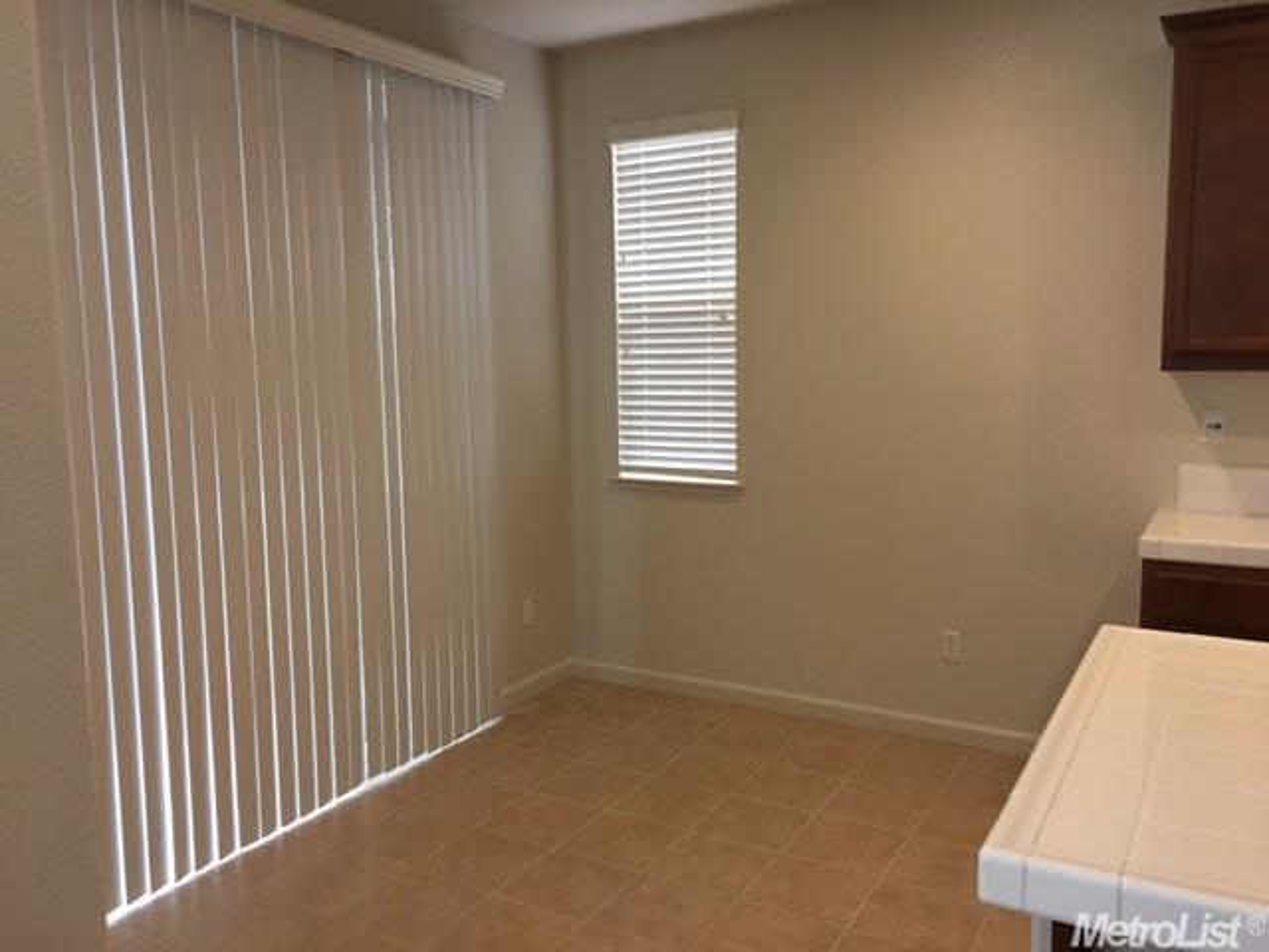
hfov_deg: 61.7
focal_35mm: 29
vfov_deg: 48.2
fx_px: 1063
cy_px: 476
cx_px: 634
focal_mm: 4.15
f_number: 2.2
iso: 50
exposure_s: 1/15
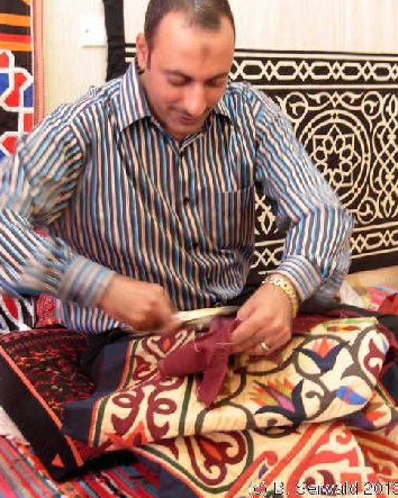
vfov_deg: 34.1
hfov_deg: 27.6
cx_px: 200
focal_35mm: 55
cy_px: 229
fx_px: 810
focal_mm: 8.5
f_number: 3.2
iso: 79
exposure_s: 1/4.6
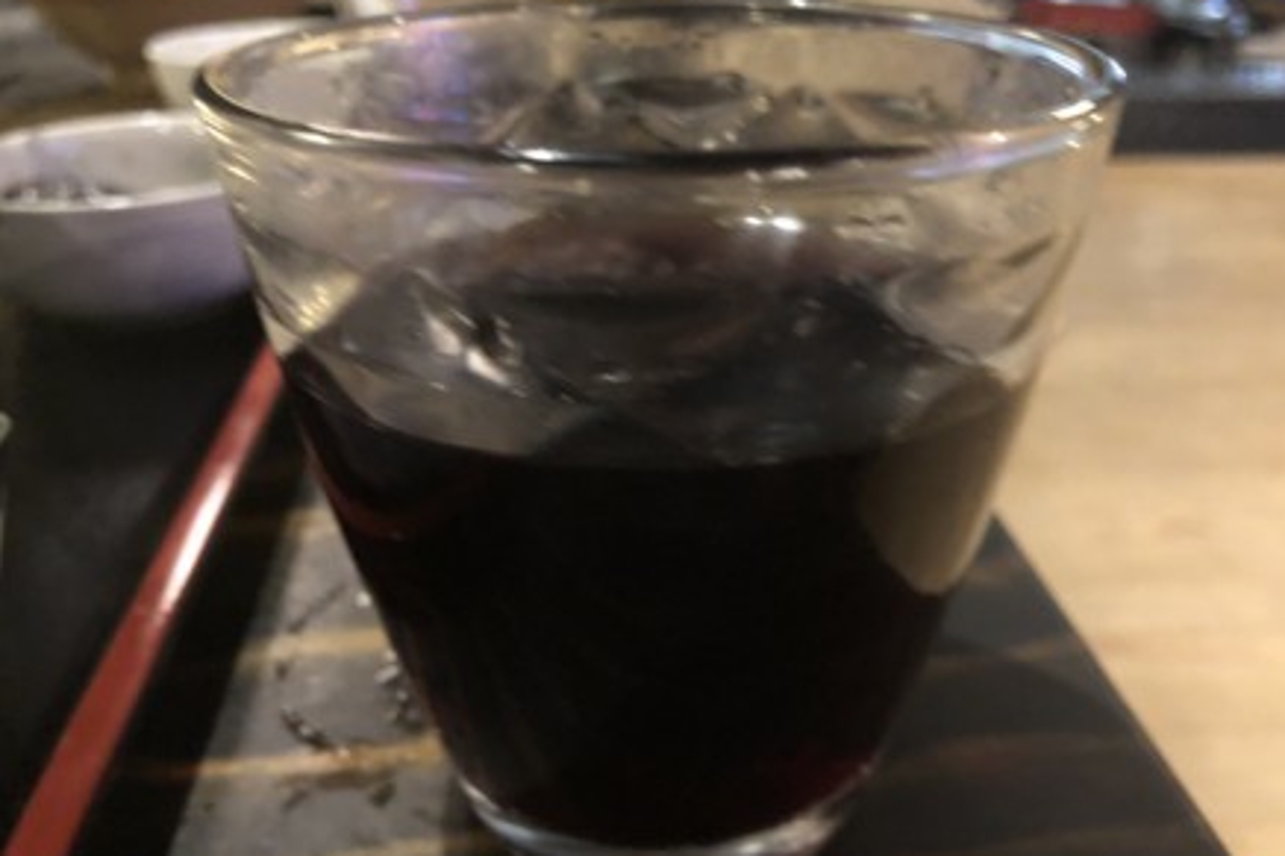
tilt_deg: -26.4
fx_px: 1070
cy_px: 406
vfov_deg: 43.6
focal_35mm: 30
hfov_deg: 61.9
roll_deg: -0.2
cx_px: 659
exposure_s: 1/4
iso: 160
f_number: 1.8
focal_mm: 4
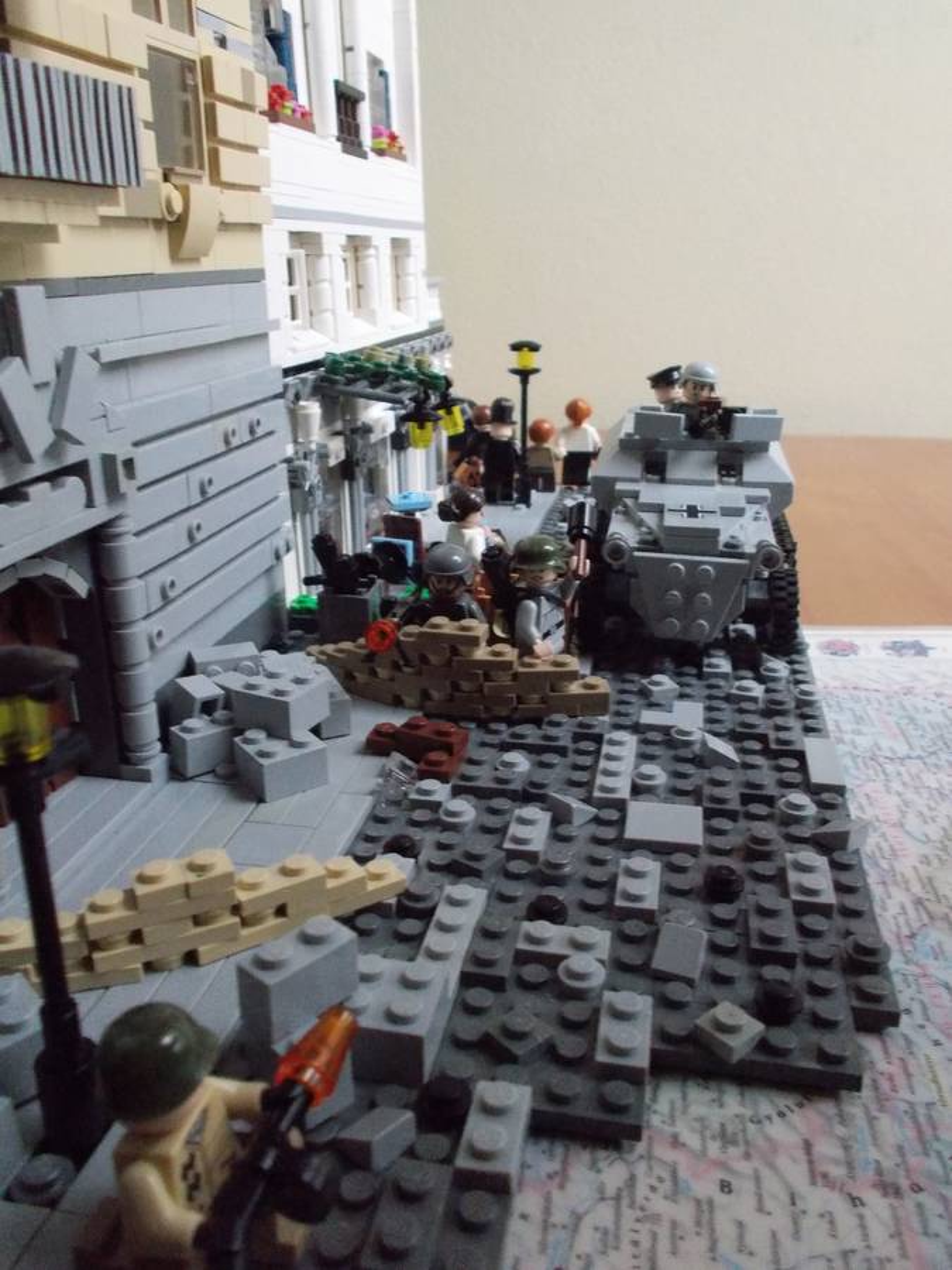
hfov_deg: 46.8
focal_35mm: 30
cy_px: 635
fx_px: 1100
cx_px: 476
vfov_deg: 60.0
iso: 800
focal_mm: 5.3
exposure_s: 1/60
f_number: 3.4
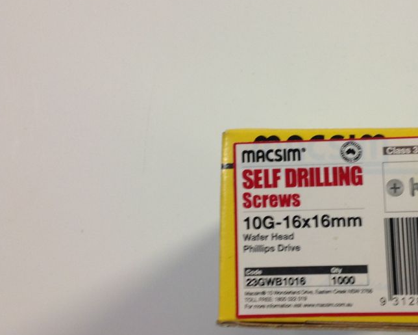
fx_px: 656
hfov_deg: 34.9
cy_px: 171
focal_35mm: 53
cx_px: 289
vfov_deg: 28.6
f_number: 2.4
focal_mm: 4.28
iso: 80
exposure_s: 1/17
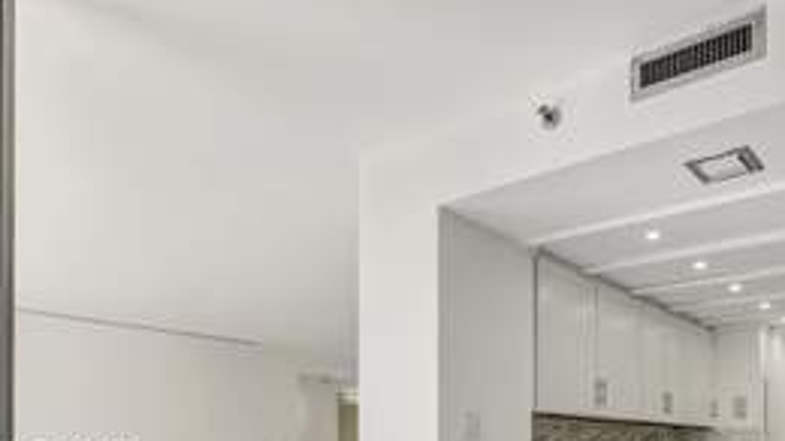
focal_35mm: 31
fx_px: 645
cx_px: 456
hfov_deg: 62.3
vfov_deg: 33.9
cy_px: 456
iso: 640
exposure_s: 1/25
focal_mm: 16
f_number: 14
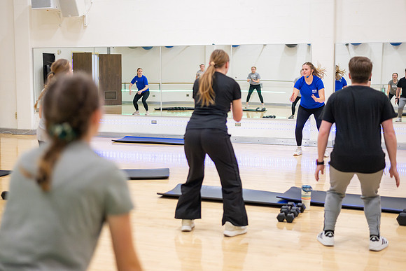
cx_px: 208
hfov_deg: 38.3
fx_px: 585
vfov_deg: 26.1
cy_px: 136
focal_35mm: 52
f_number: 1.8
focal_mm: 50
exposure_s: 1/500
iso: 5000
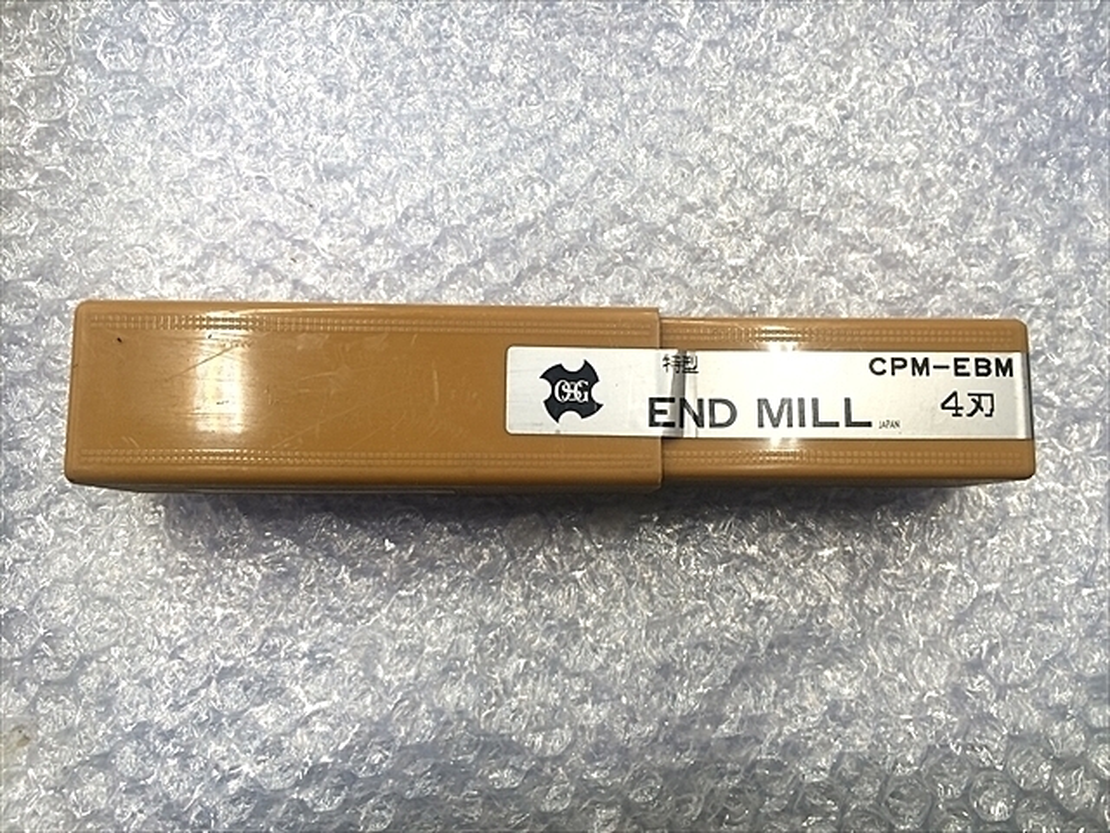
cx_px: 555
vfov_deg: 48.2
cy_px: 416
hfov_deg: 61.7
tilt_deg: -79.6
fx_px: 930
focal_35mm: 29
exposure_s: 1/30
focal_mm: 4.15
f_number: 2.2
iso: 80
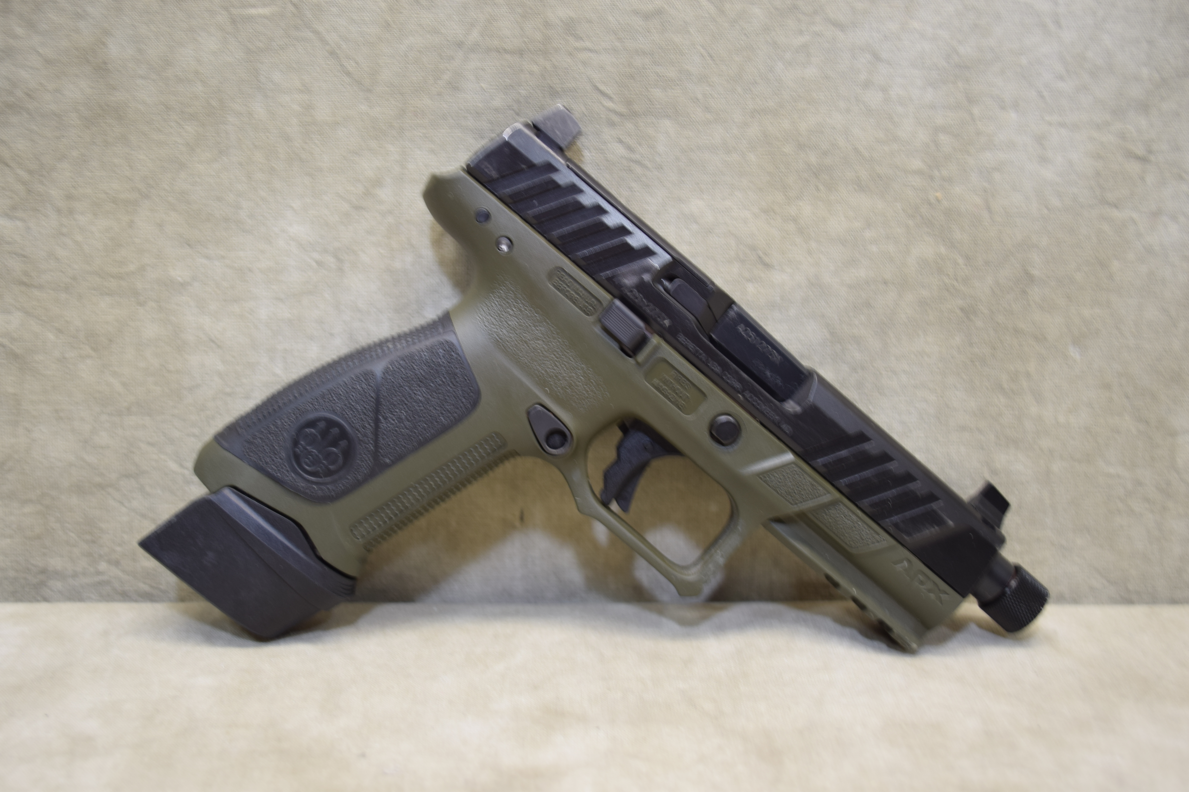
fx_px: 1288
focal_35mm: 39
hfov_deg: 49.6
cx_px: 594
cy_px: 396
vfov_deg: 34.2
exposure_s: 1/30
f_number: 4.2
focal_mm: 26
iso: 160
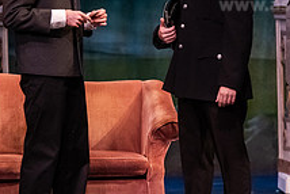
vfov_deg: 3.8
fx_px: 2950
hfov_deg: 5.6
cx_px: 157
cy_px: 33
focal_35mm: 366
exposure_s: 1/250
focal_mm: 135
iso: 4000
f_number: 3.2
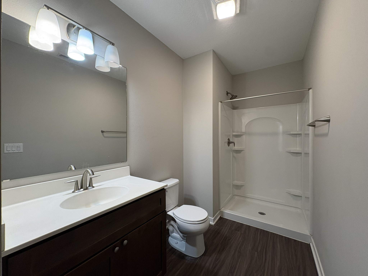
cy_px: 138
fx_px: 149
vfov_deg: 85.7
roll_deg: +0.5
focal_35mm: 14
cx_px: 184
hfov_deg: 102.1
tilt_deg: +0.6
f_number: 2.2
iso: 200
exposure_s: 1/60
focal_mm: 2.22
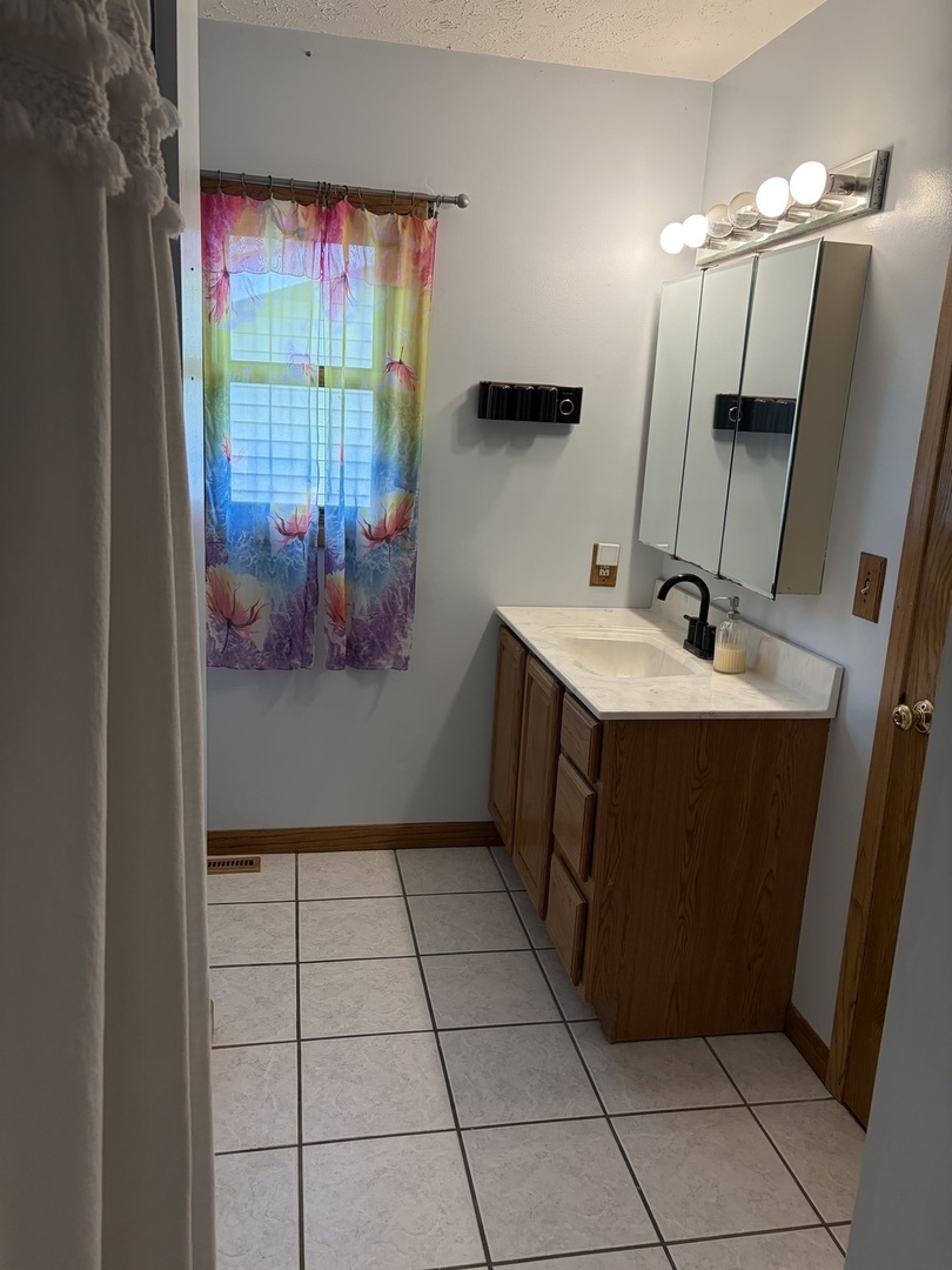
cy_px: 635
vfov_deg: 67.3
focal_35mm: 26
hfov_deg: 53.1
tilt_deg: -14.1
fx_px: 953
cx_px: 476
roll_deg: -2.8
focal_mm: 5.96
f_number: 1.6
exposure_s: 1/121
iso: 125
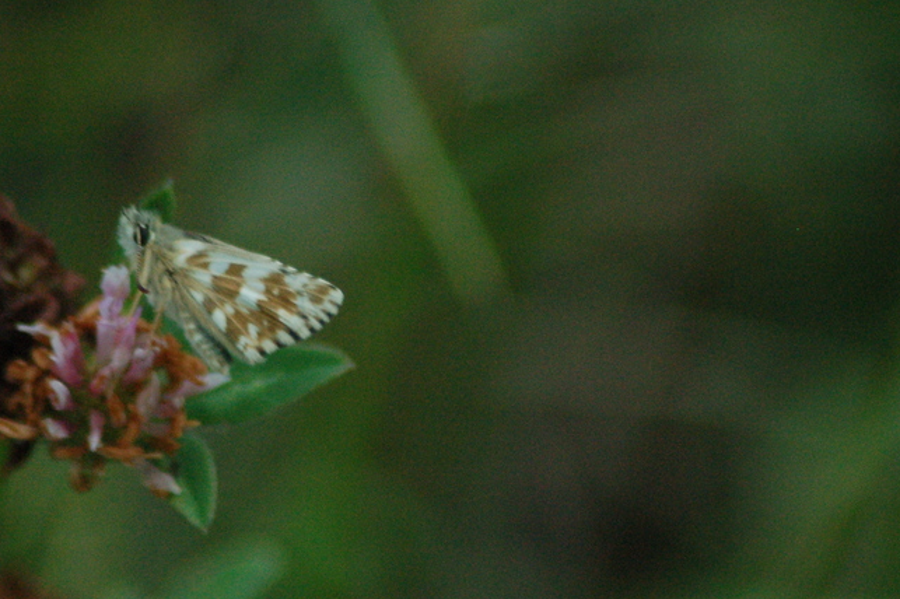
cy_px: 404
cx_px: 395
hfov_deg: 3.1
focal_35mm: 673
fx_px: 16816
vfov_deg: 2.0
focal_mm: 300
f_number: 5.6
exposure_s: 1/1250
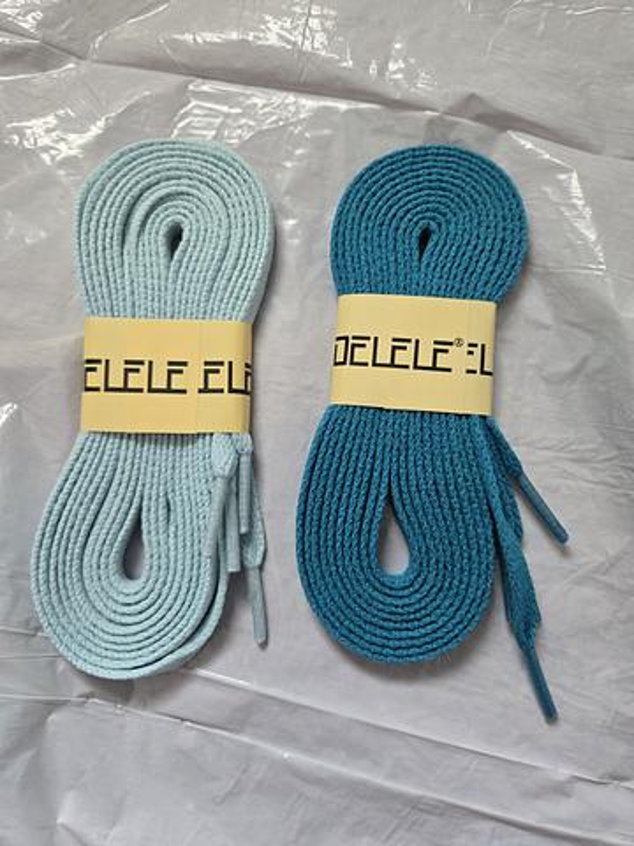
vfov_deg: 73.9
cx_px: 317
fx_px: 562
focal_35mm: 23
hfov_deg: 58.9
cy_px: 423
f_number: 1.8
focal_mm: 5.4
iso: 500
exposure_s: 1/120
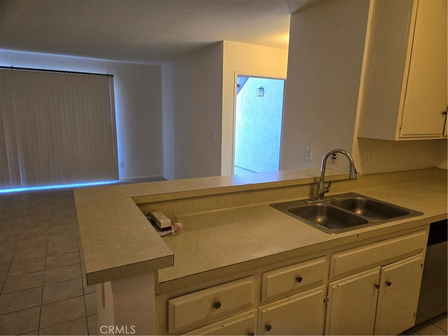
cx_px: 224
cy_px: 168
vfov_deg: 58.9
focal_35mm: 23
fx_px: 298
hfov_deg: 73.9
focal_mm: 5.4
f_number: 1.8
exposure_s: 1/120
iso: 250
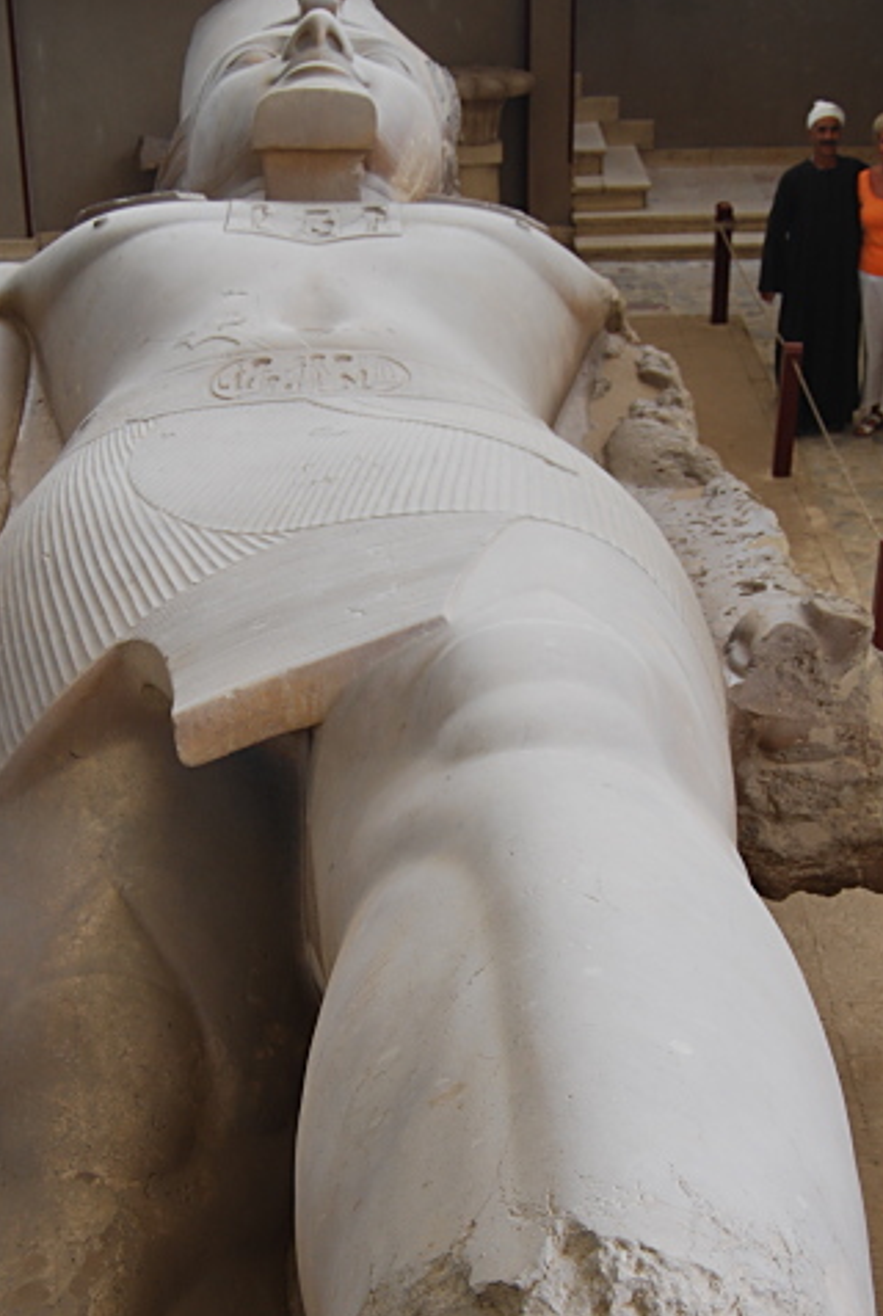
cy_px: 877
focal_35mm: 66
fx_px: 2418
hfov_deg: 20.7
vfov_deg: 30.2
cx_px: 352
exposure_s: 1/80
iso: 200
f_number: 4.5
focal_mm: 30
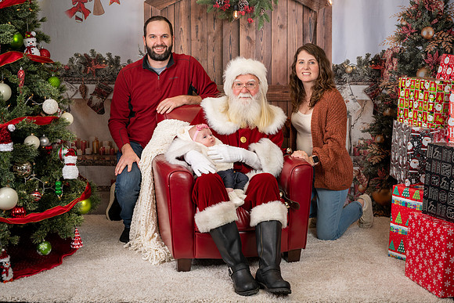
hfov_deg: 34.0
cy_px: 136
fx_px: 742
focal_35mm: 59
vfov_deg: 23.1
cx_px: 266
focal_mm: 50
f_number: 8
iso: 100
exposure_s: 1/100
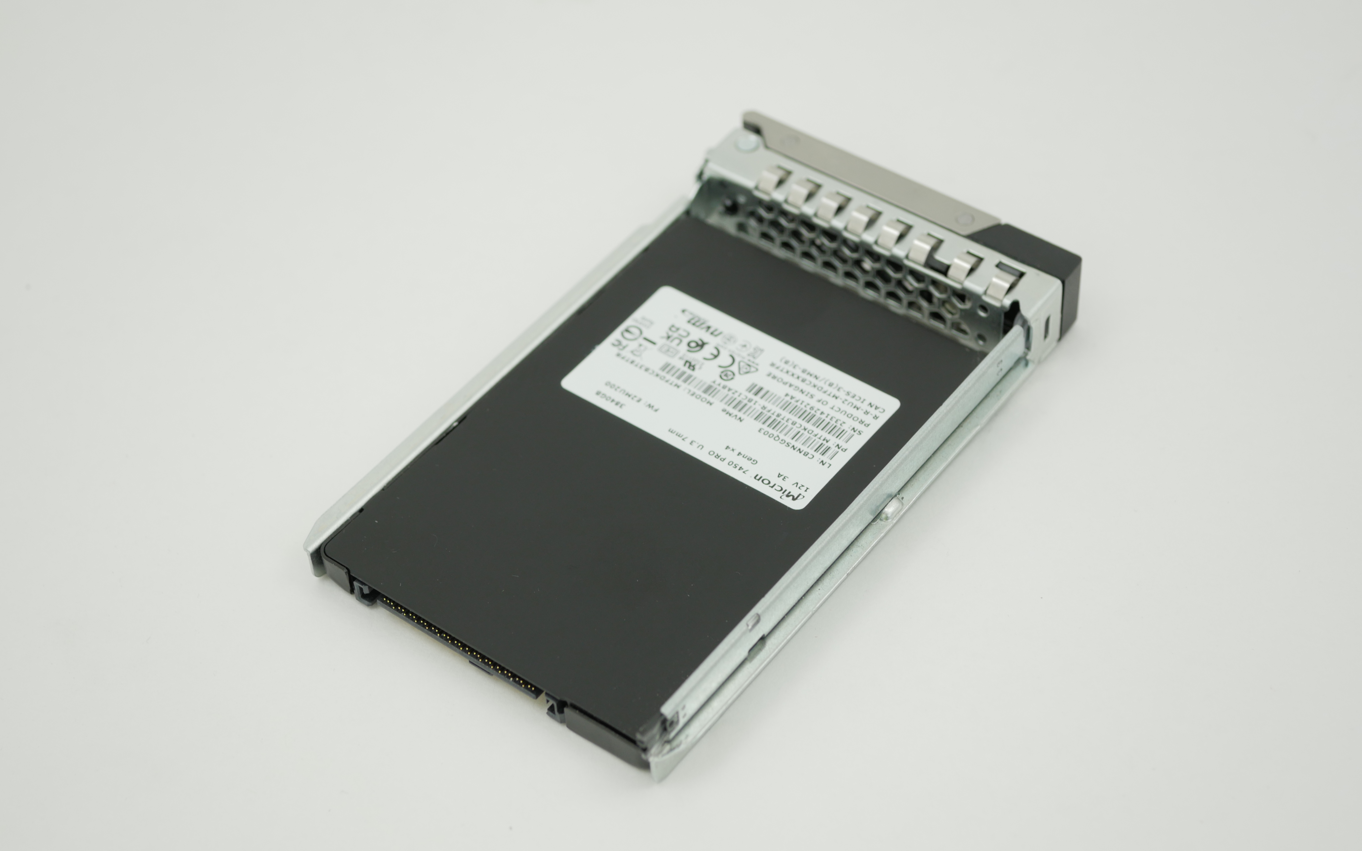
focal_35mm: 64
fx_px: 2376
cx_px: 681
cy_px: 467
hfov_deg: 32.0
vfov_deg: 20.3
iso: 200
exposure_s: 1/125
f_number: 3.5
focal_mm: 30
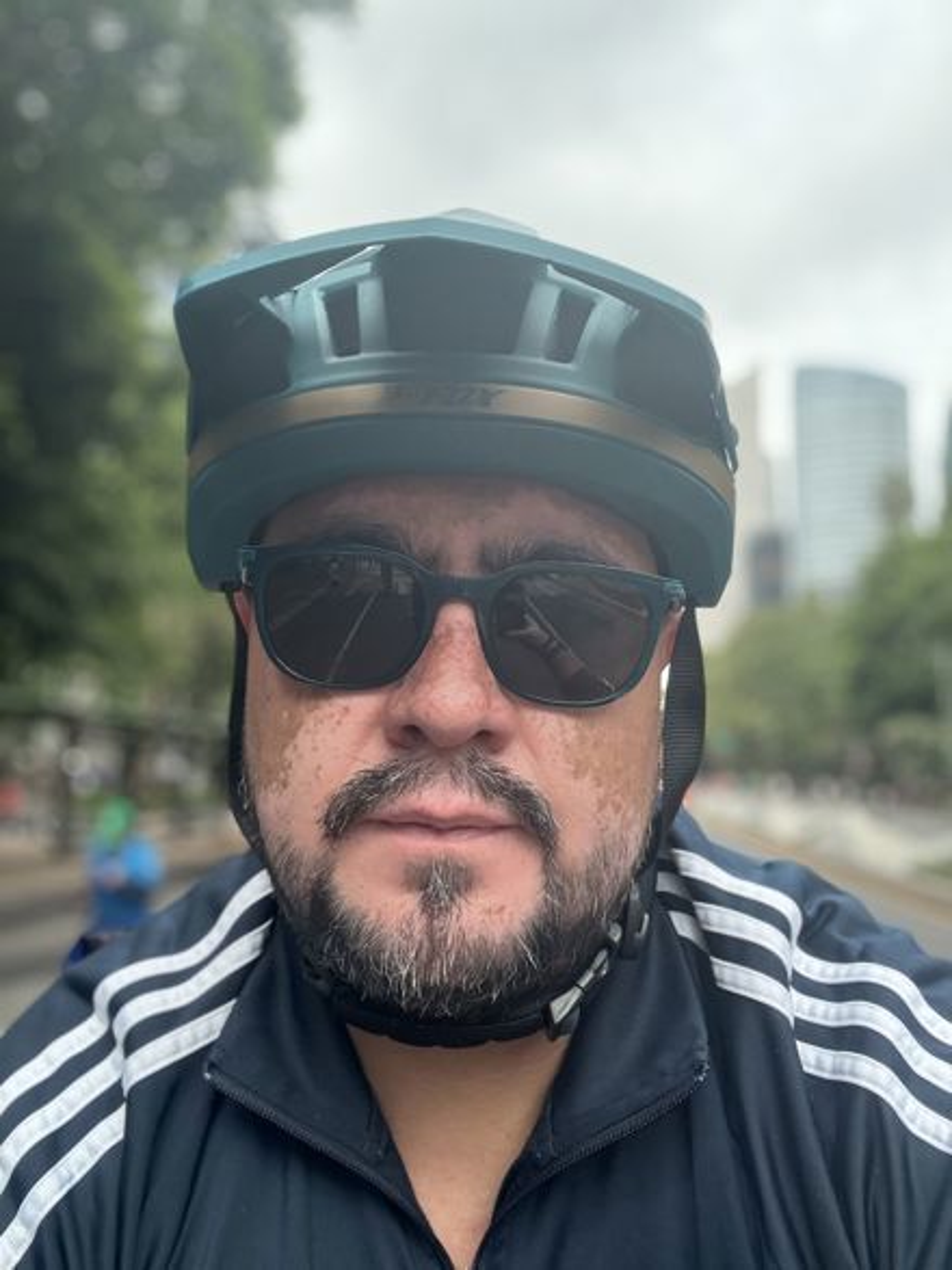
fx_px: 1100
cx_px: 476
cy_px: 635
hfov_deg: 46.8
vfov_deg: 60.0
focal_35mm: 30
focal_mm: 2.69
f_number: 1.9
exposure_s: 1/243
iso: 40
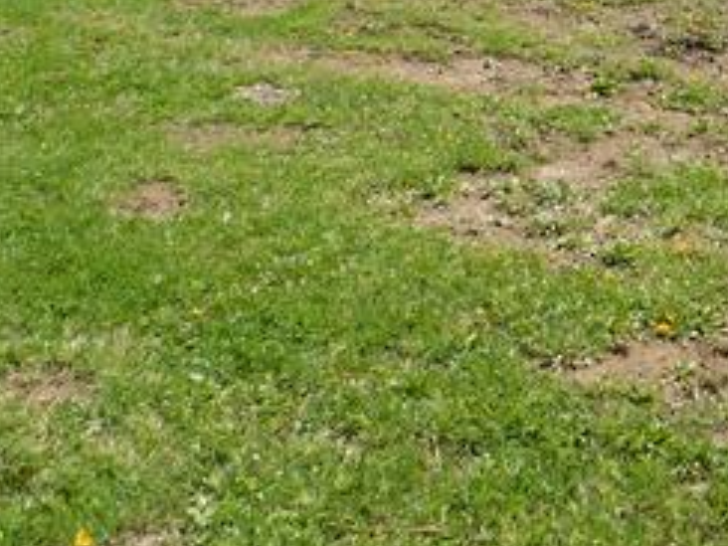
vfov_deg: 21.0
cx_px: 825
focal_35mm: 63
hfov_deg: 27.7
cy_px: -173
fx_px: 1325
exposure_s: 1/500
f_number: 6
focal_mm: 4
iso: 125
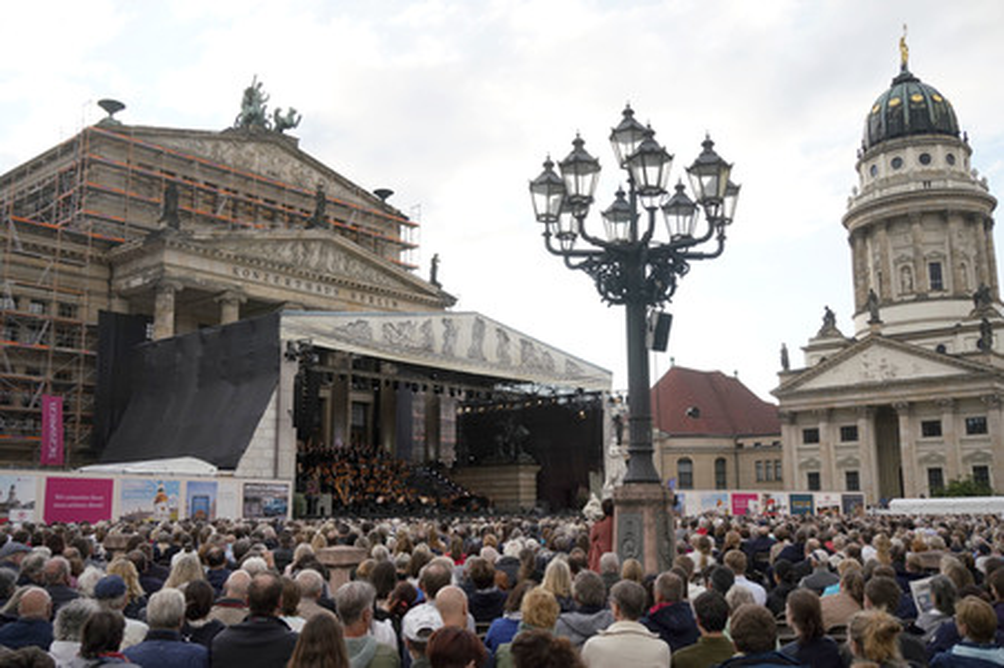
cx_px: 502
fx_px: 948
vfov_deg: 38.8
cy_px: 334
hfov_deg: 55.8
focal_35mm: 34
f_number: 5.6
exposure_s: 1/800
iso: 640
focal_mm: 34
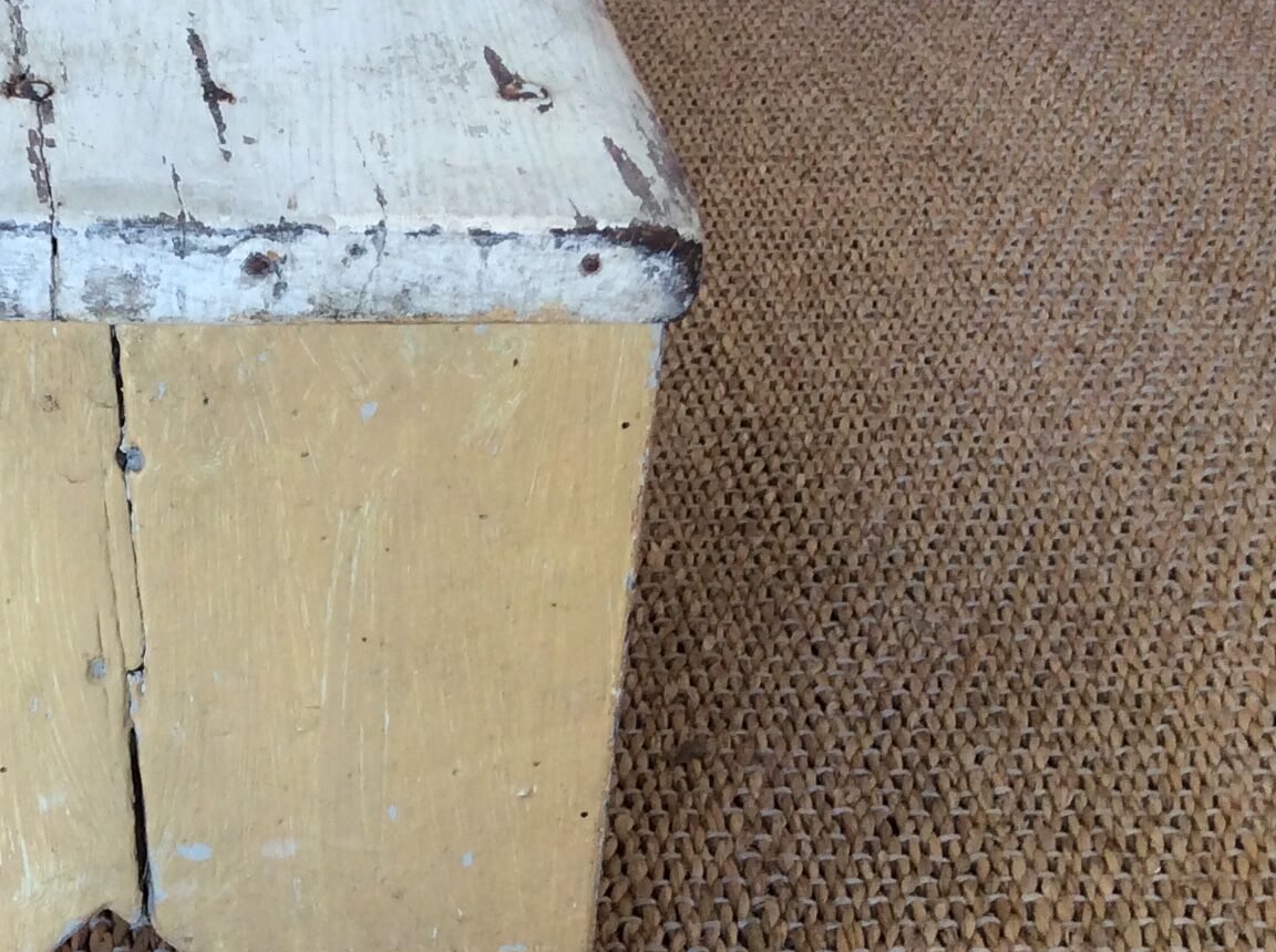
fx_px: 2650
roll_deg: +0.3
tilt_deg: -31.8
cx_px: 106
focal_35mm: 72
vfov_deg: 20.4
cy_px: 497
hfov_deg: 26.1
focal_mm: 3.3
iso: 50
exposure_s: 1/25
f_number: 2.4
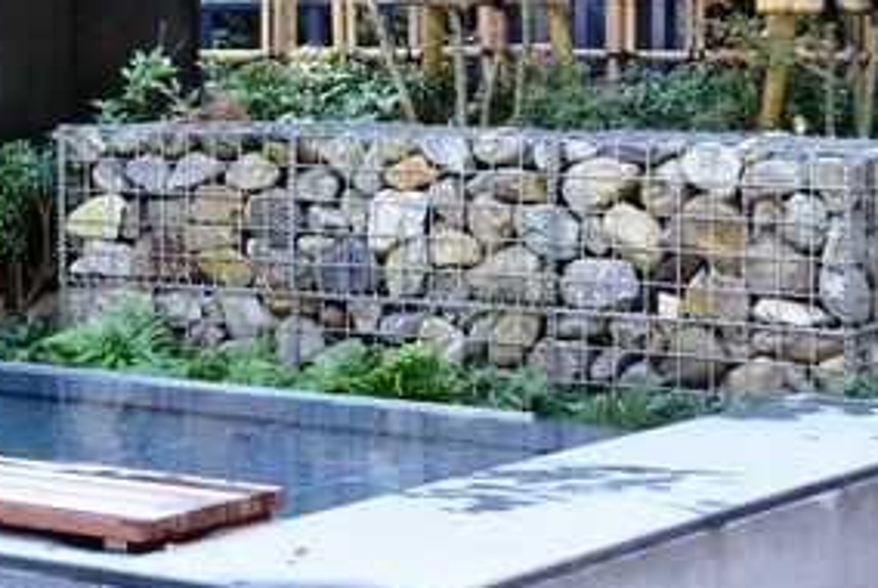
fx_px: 2988
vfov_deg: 11.0
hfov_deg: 16.4
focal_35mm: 122
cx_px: 53
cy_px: -99
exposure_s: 1/100
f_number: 5.6
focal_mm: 29
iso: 400
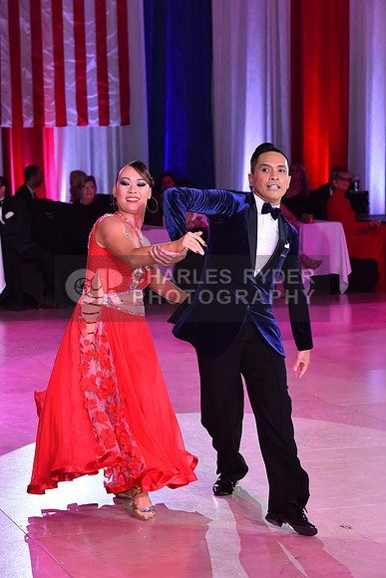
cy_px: 289
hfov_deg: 13.4
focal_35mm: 102
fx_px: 1639
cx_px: 193
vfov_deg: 20.0
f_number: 6.3
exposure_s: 1/320
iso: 2500
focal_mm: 102
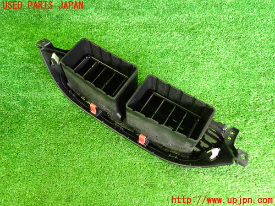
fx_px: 238
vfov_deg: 46.8
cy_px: 103
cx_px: 138
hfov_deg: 60.0
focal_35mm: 30
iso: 1250
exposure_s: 1/40
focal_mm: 5.4
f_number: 2.3
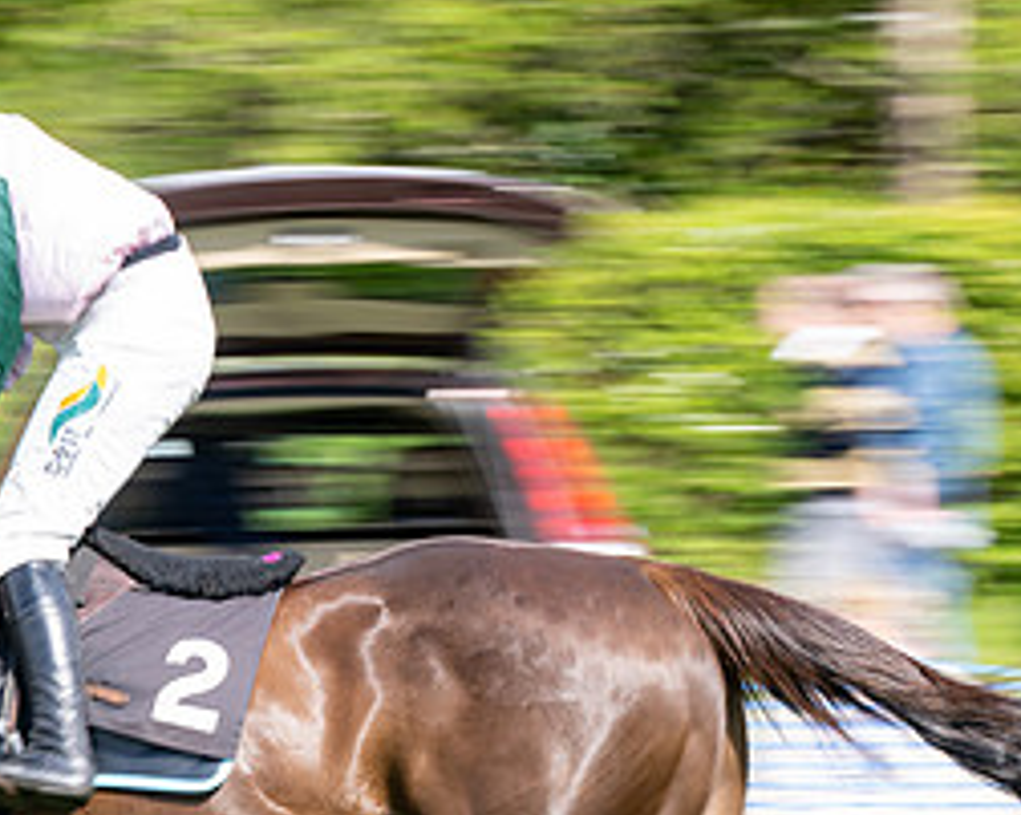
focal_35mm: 280
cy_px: 674
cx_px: 3
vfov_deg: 5.5
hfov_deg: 6.9
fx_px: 8451
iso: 100
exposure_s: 1/80
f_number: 8
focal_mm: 98
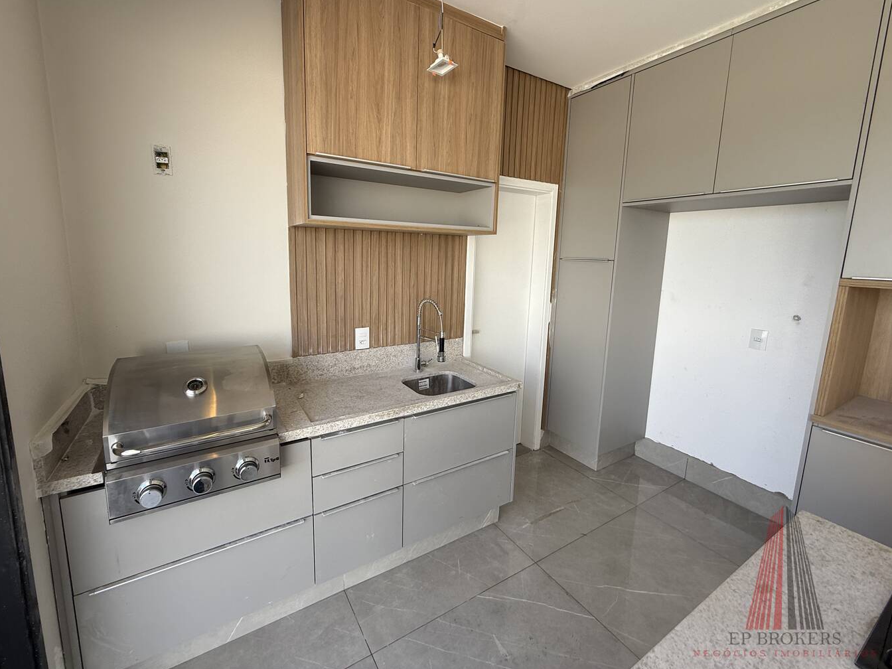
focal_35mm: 15
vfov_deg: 81.6
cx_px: 433
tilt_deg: -7.9
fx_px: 387
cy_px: 312
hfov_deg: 98.1
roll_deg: -1.5
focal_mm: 2.22
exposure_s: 1/246
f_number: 2.2
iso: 50
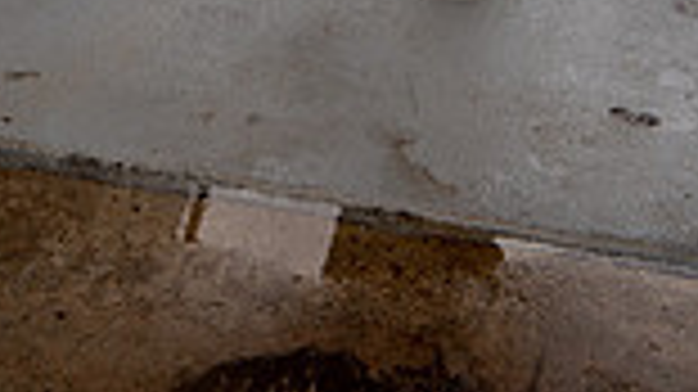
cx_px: 387
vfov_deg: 11.8
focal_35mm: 79
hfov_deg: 26.8
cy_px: -608
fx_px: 1461
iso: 100
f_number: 5.6
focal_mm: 26
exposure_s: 1/250
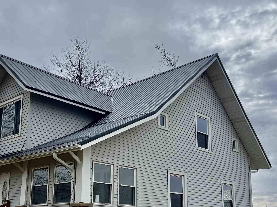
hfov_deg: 41.9
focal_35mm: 45
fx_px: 360
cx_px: 113
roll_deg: -1.2
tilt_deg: +11.0
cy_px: 155
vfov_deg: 31.6
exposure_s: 1/7353
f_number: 1.78
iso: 80
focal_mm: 6.76
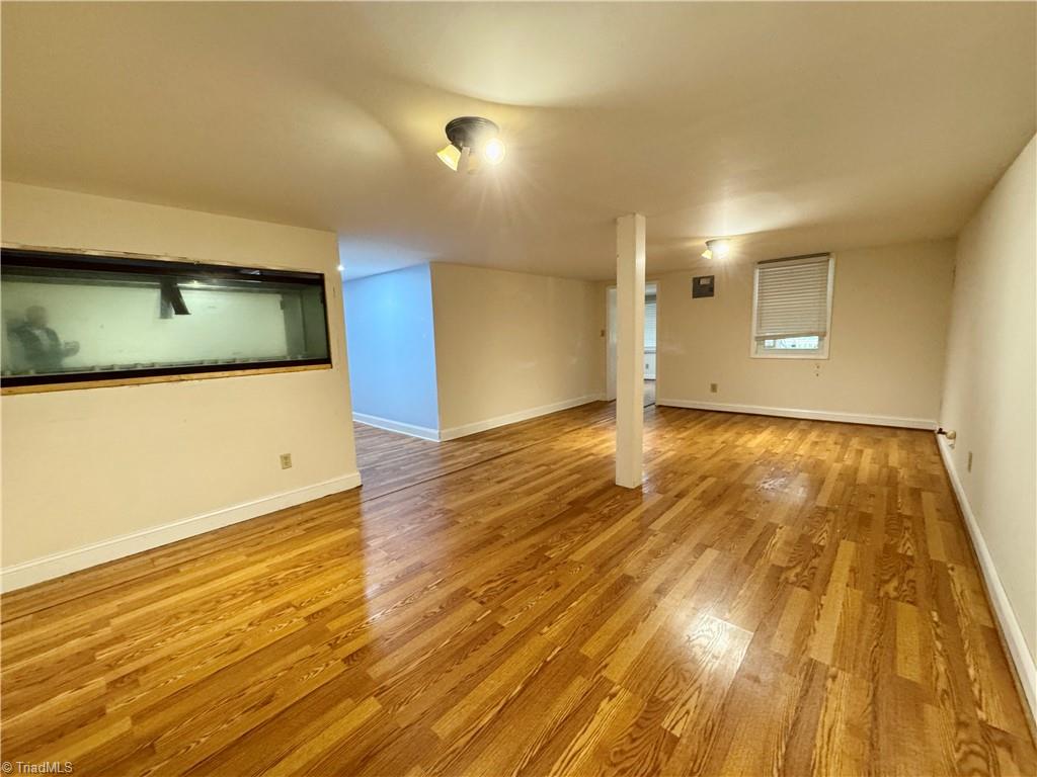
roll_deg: +0.9
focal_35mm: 14
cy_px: 388
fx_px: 419
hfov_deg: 102.1
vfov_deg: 85.7
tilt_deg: -7.1
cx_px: 518
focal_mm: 2.22
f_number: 2.2
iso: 320
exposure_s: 1/41
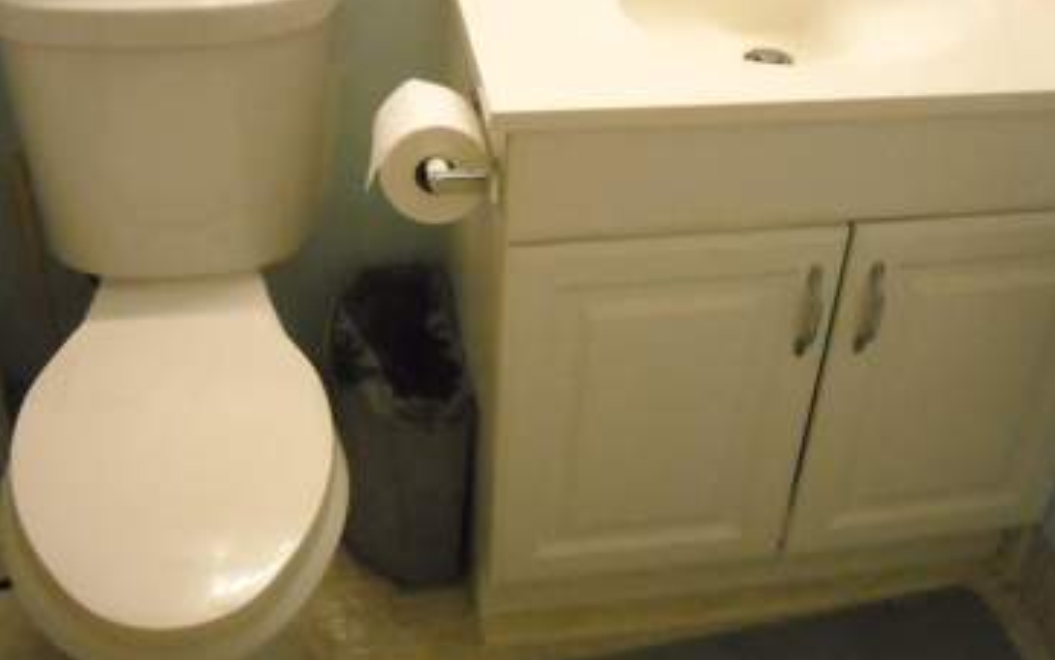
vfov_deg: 26.2
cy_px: 237
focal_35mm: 49
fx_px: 1409
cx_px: 509
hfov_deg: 41.0
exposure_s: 1/154
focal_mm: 5.7
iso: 800
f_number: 2.8
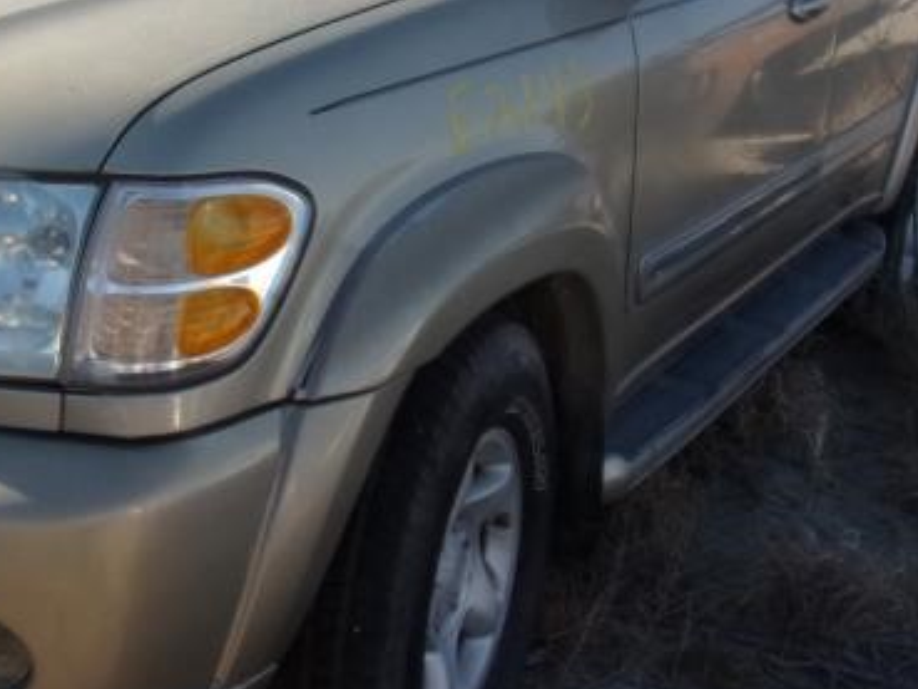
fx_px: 1379
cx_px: 246
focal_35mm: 52
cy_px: 184
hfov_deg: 36.1
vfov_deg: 27.7
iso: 80
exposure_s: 1/600
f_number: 3.3
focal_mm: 4.3
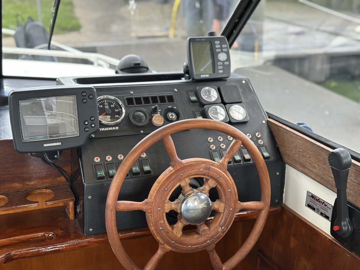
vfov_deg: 30.3
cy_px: 135
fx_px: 499
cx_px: 180
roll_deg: +1.6
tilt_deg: -18.0
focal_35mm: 48
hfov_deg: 39.7
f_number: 1.78
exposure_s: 1/262
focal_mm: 6.86
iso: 80
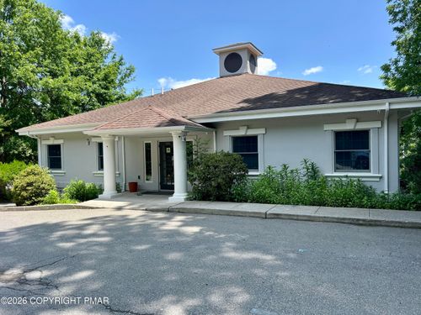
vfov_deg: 53.1
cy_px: 158
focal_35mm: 26
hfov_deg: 67.3
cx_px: 210
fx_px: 316
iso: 50
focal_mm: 5.7
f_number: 1.5
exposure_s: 1/621
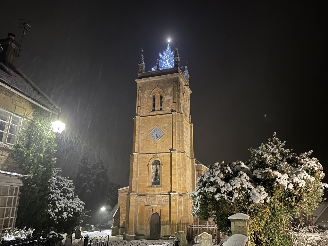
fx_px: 246
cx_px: 164
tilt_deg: +17.7
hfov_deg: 67.3
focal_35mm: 26
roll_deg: -0.7
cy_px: 123
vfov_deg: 53.1
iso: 500
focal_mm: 4.2
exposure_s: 1/8
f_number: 1.6
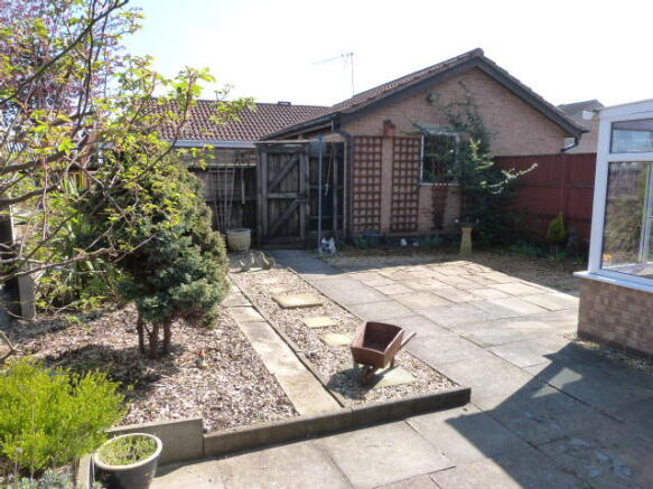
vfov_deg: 54.9
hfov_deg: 69.4
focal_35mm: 25
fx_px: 472
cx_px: 326
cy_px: 244
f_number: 4.5
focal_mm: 4.5
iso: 160
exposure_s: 1/200
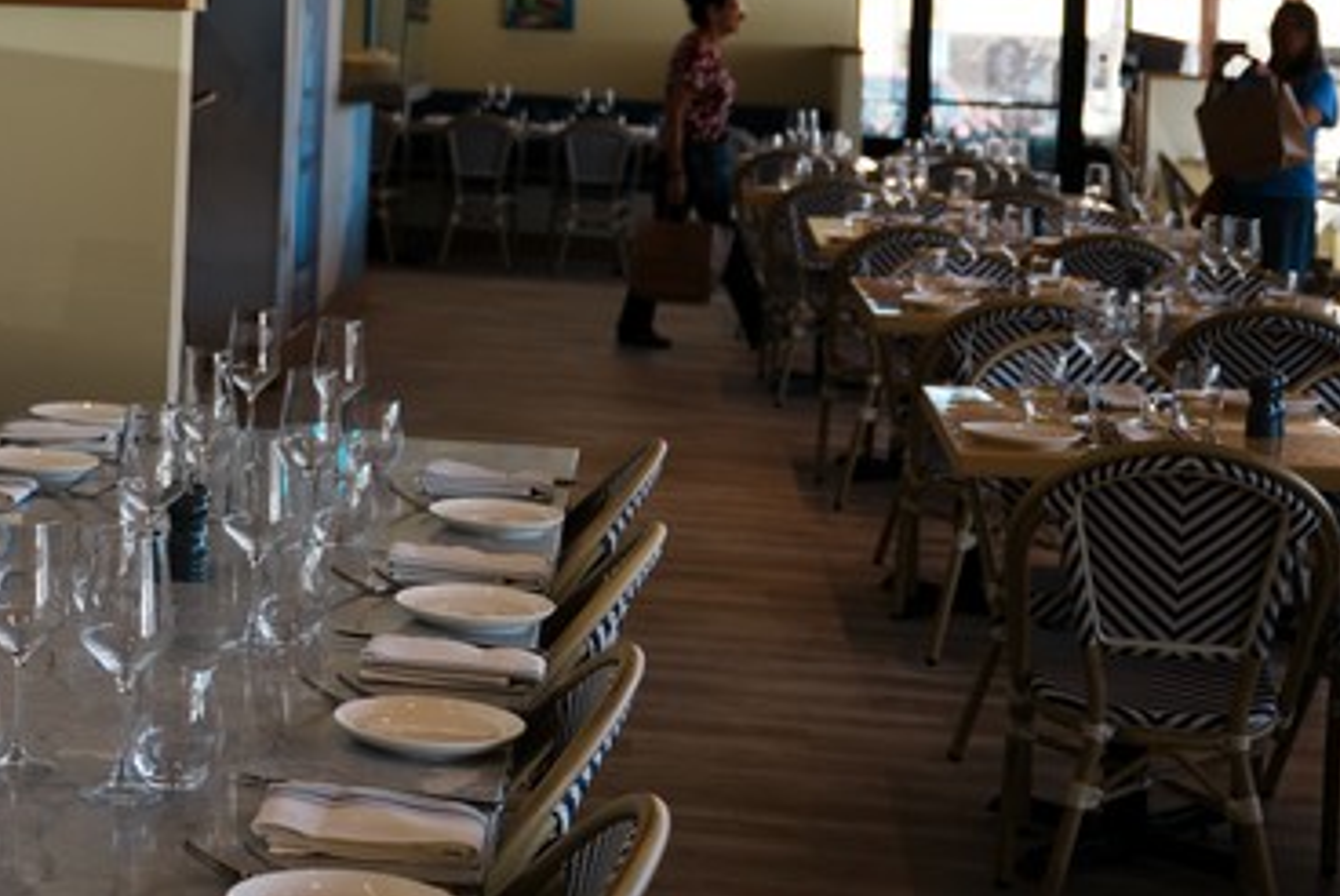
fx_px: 2831
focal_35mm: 76
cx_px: -120
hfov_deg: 24.9
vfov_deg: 17.5
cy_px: -38
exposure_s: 1/200
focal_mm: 28
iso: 100
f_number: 2.8
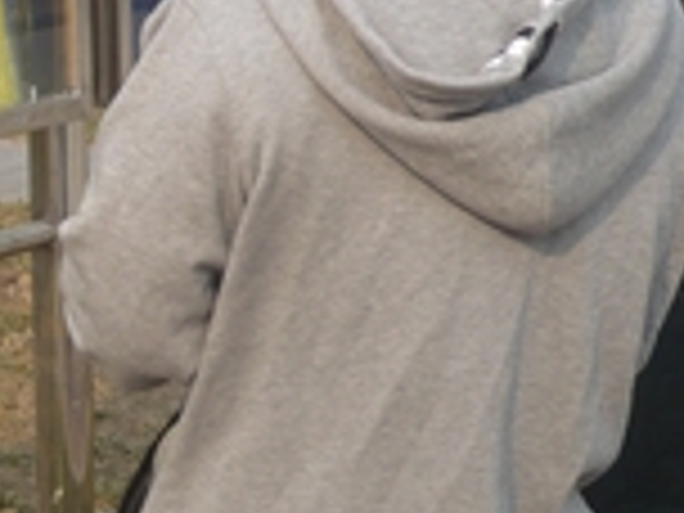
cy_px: 2
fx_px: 2075
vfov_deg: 13.9
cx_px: -140
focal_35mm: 105
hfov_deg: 17.8
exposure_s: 1/500
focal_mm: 6.2
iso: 100
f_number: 3.2
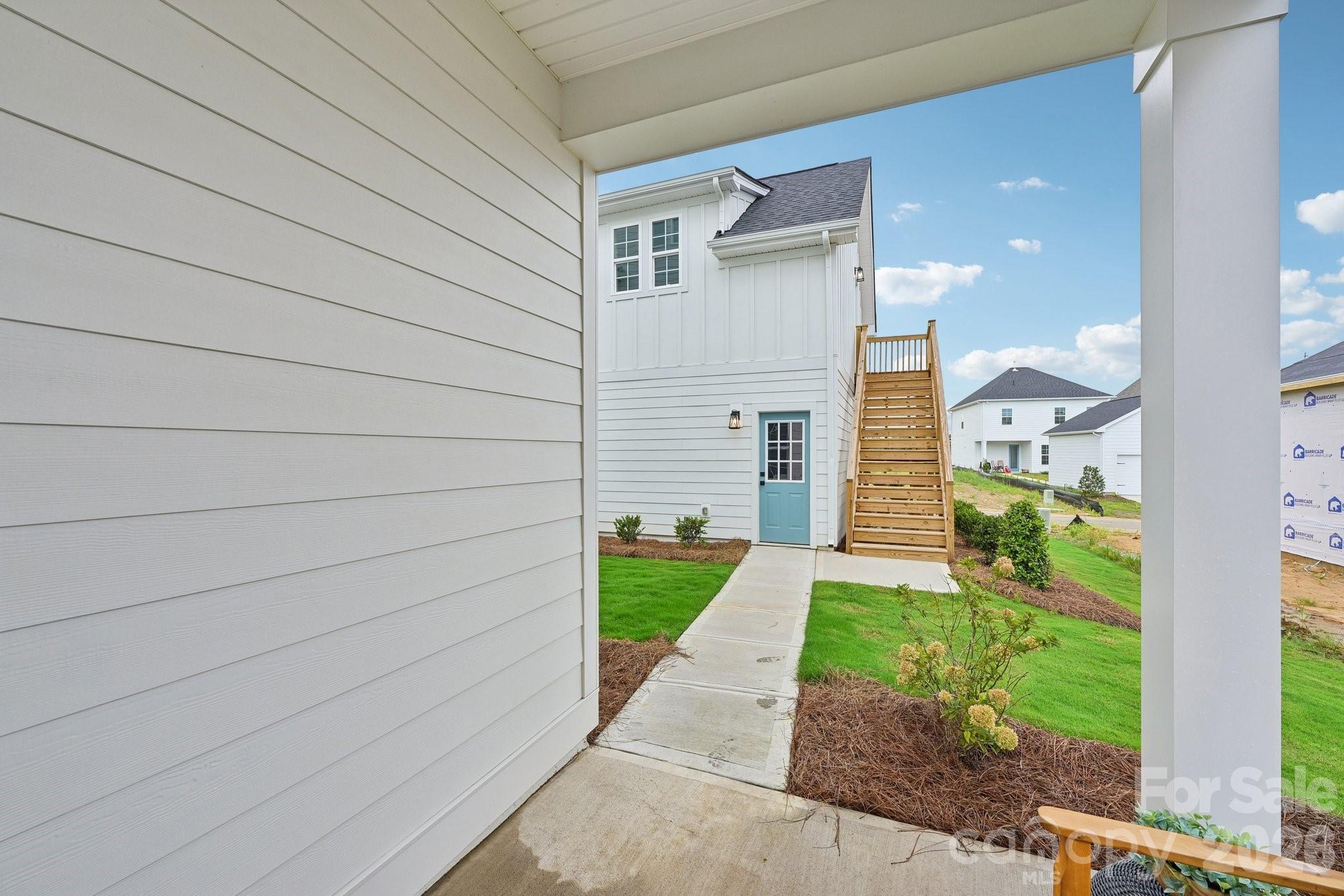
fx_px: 523
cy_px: 448
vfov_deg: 81.2
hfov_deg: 104.3
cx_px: 672
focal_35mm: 14
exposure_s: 1/125
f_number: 8
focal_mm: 14
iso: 100
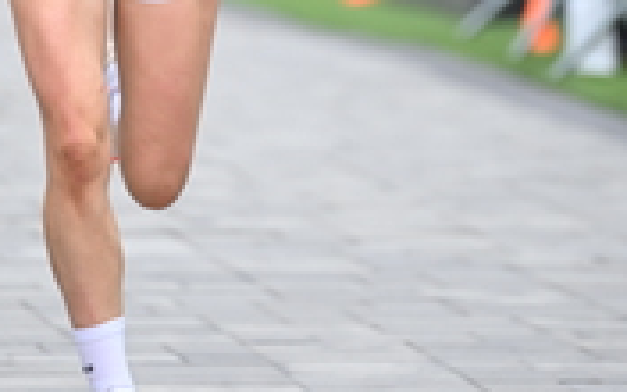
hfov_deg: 3.4
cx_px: 230
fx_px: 10629
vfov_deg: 2.1
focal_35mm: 622
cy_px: -221
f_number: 2.8
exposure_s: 1/2000
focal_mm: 195
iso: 640
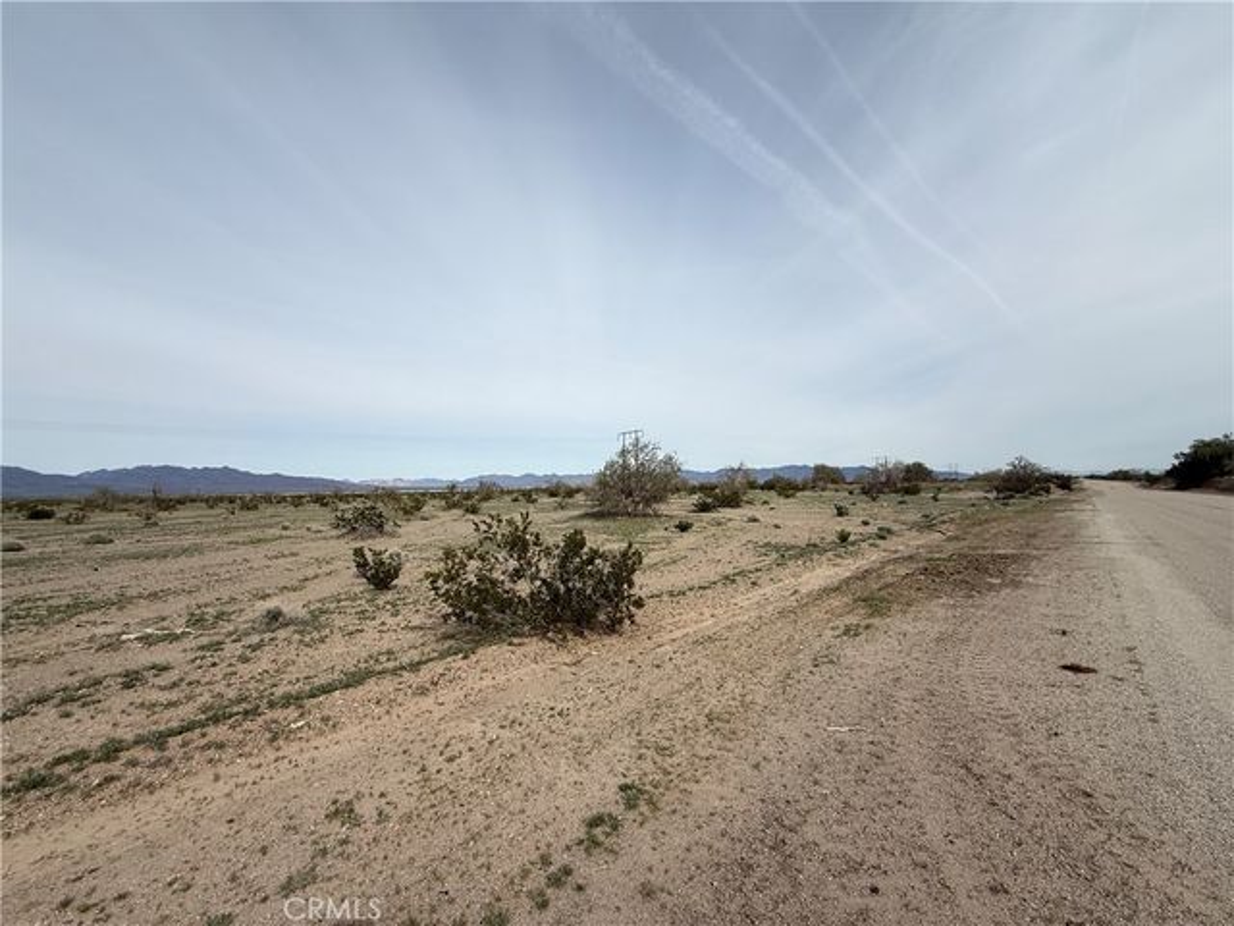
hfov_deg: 102.1
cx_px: 617
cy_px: 463
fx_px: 499
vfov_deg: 85.7
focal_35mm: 14
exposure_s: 1/2320
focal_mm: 2.22
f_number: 2.2
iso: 50
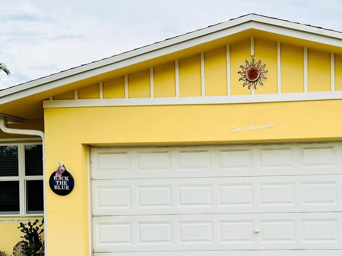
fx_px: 415
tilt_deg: +0.3
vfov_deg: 33.8
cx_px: 242
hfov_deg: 43.8
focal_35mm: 42
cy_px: 185
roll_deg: +0.6
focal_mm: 6.86
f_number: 1.78
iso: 80
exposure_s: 1/729
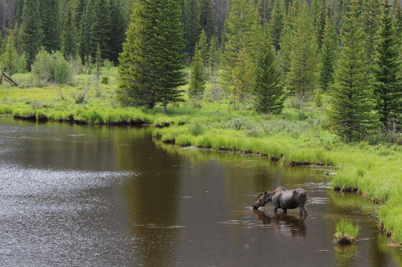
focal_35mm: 105
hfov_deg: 19.5
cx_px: 201
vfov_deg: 13.0
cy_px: 134
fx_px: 1171
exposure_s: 1/1250
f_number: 5
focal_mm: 70
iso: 800
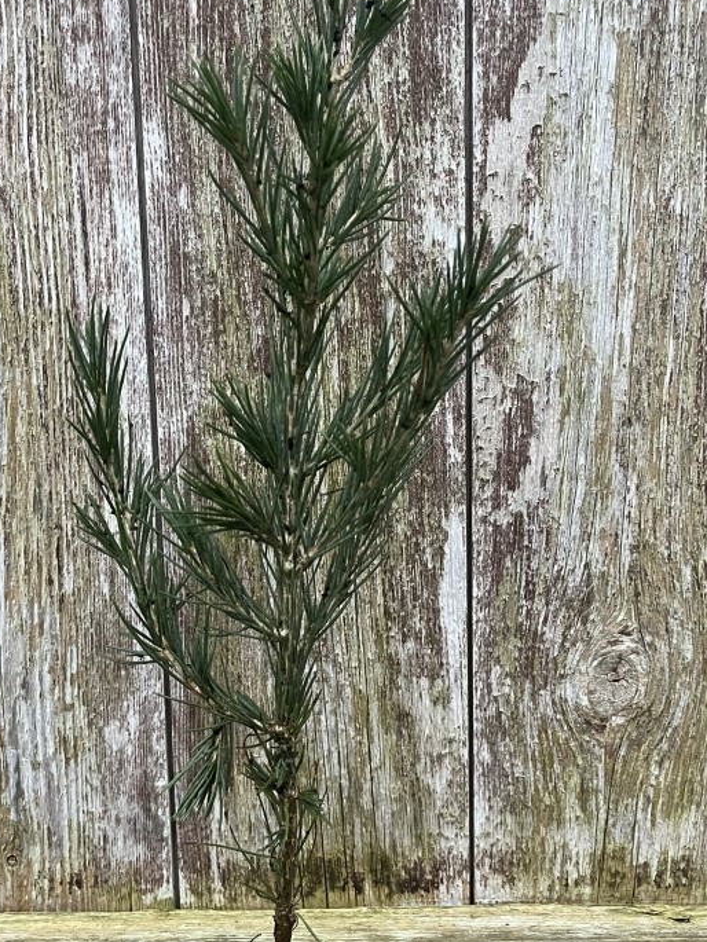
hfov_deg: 35.0
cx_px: 275
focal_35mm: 41
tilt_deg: -11.4
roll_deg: -0.2
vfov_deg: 45.7
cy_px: 513
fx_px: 1116
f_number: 1.6
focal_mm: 5.1
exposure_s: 1/60
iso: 250
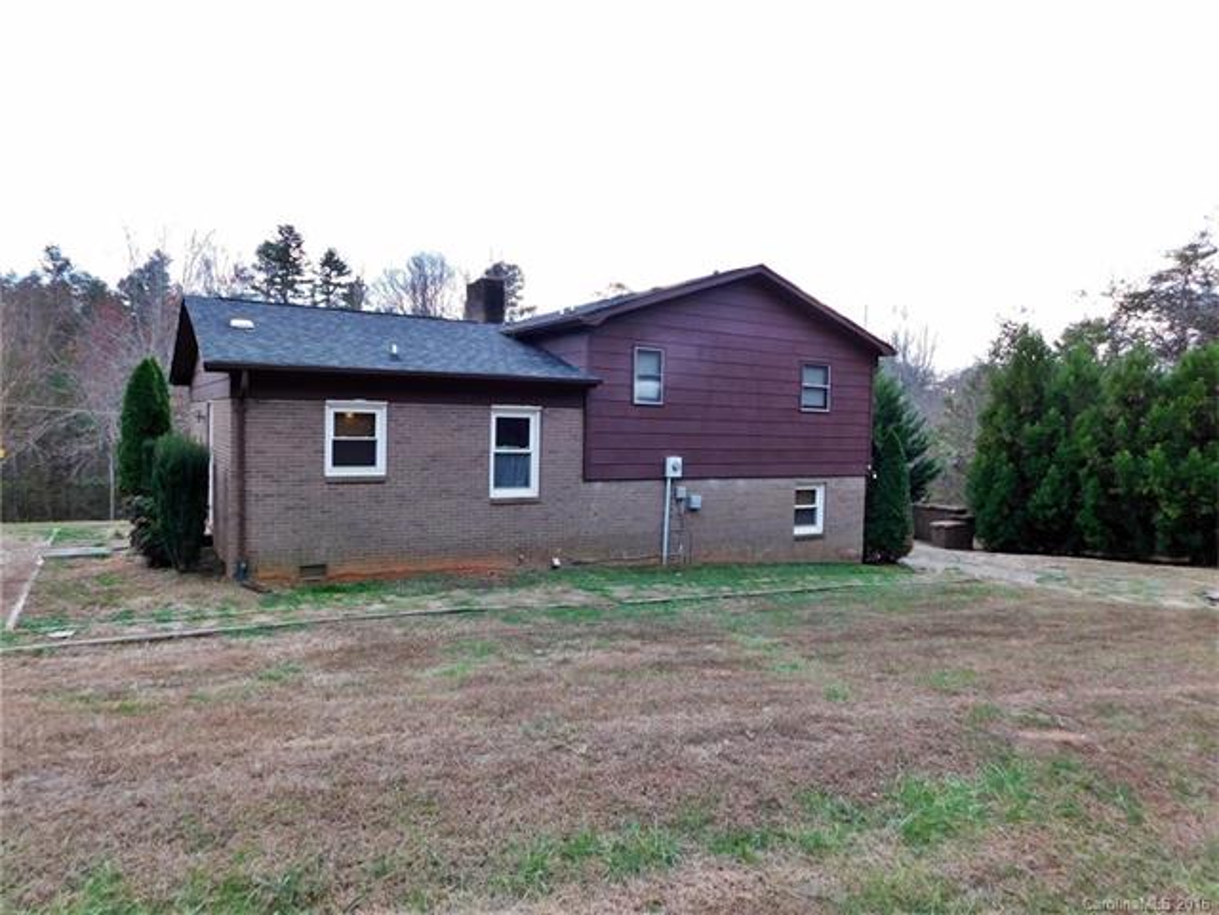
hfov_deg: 73.9
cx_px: 610
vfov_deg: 58.9
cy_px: 458
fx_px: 810
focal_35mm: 23
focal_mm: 4
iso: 125
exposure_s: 1/50
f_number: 3
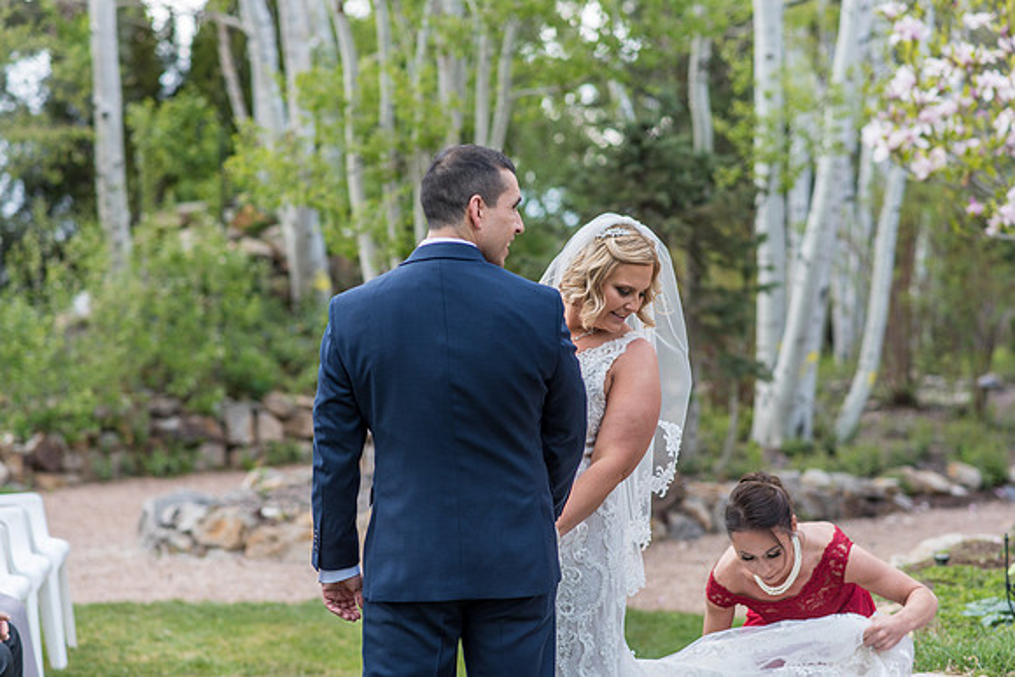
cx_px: 508
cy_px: 338
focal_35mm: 85
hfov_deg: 23.9
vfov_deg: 16.1
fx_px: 2397
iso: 100
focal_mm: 85
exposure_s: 1/250
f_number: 2.8
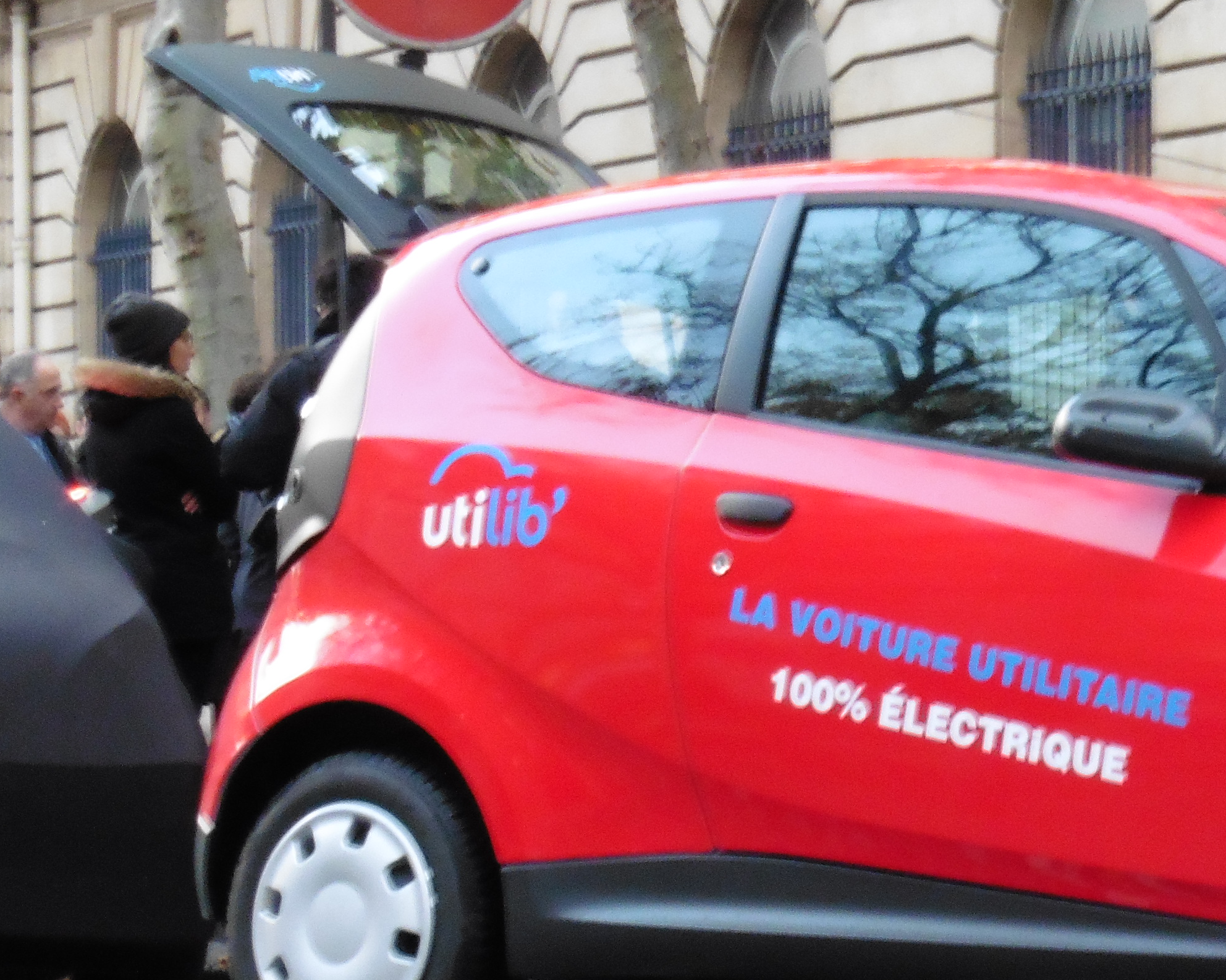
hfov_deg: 9.4
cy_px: 773
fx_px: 7402
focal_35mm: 204
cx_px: 1416
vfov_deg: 7.6
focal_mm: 16.1
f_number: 5.2
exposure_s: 1/10
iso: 400
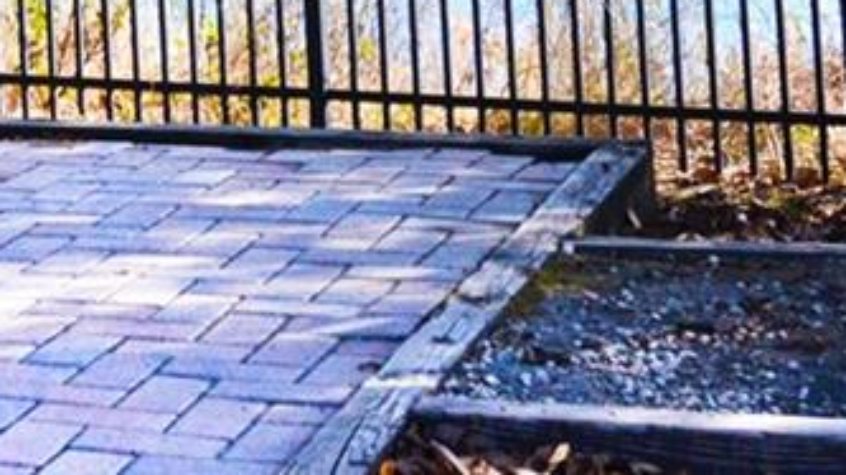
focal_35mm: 151
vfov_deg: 7.5
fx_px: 3386
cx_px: -351
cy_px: -650
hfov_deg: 13.6
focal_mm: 20
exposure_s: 1/2500
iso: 800
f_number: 5.6
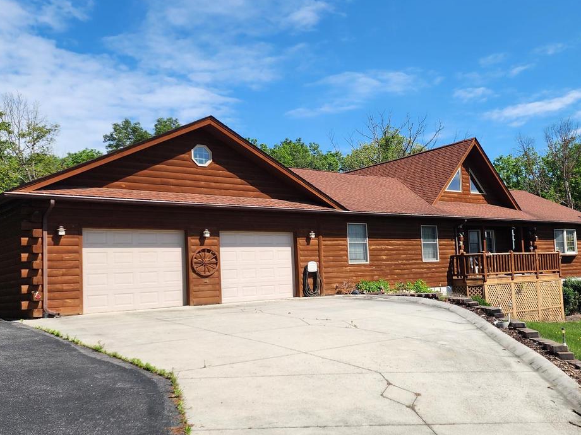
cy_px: 246
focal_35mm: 36
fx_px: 604
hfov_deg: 50.6
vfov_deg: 39.6
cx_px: 376
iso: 12
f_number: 1.8
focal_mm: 6.4
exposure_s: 1/1126
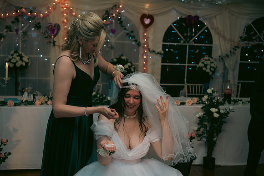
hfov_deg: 36.2
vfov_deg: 24.6
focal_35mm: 55
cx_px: 132
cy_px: 88
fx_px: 403
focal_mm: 55
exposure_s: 1/160
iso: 800
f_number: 3.5
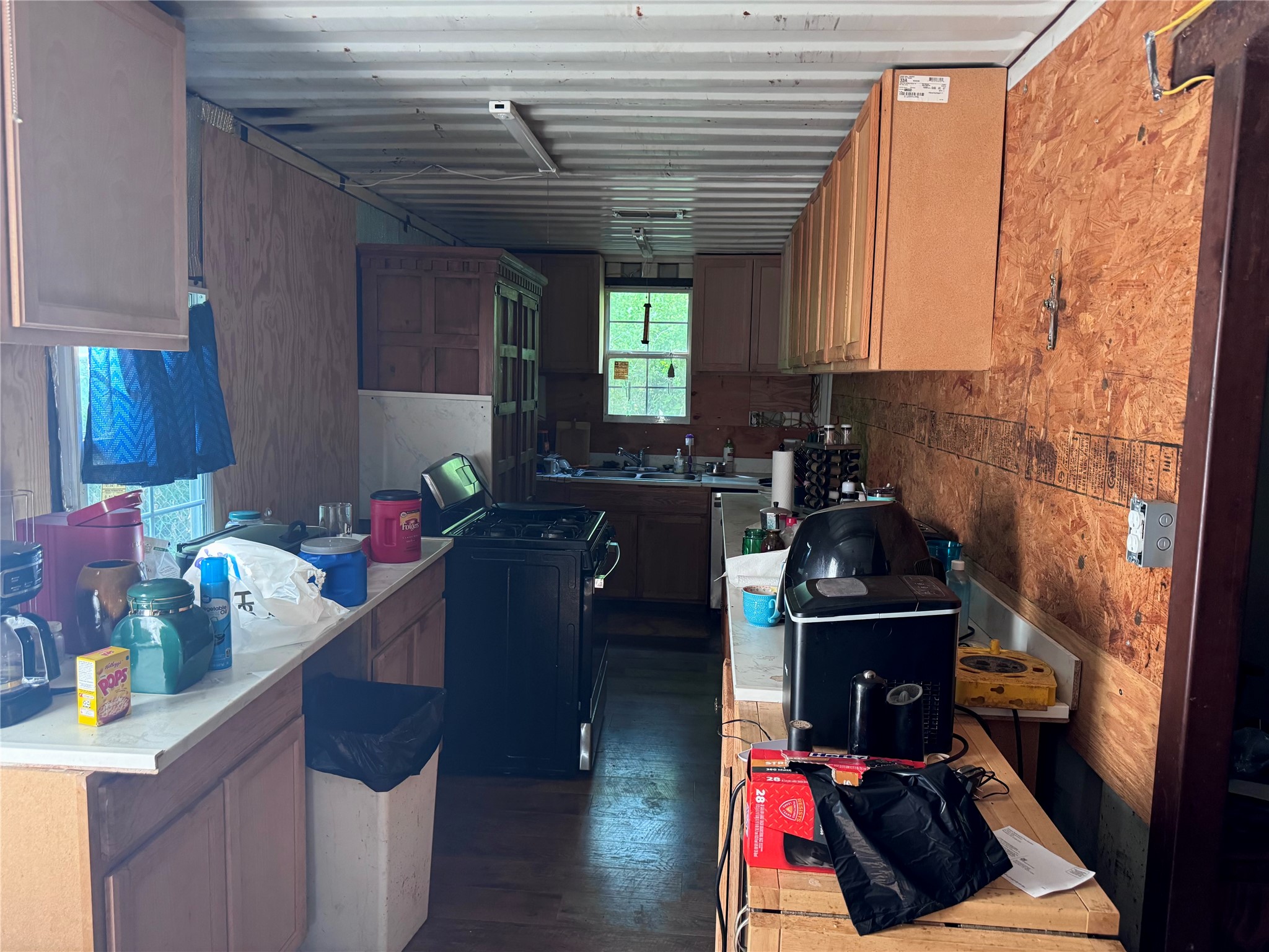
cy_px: 476
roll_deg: -1.1
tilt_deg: -6.8
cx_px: 634
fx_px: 880
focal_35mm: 24
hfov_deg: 71.6
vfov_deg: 56.8
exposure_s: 1/60
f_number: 1.78
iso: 640
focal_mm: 6.76
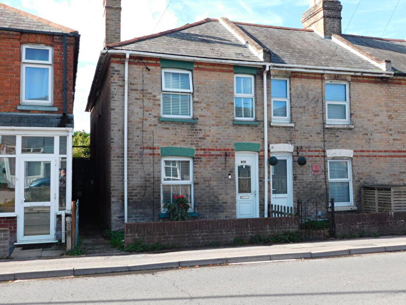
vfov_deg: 39.7
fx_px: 422
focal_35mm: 36
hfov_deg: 51.4
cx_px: 203
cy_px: 152
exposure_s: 1/400
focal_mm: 6.3
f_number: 3.5
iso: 125
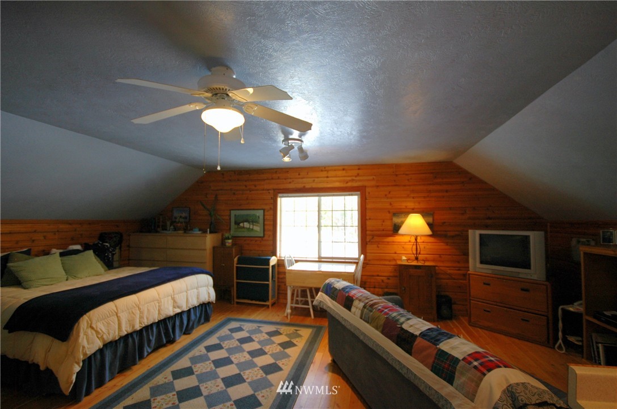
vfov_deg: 77.2
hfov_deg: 100.5
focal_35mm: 15
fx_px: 257
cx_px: 308
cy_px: 204
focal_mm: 10
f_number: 4
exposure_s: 1/50
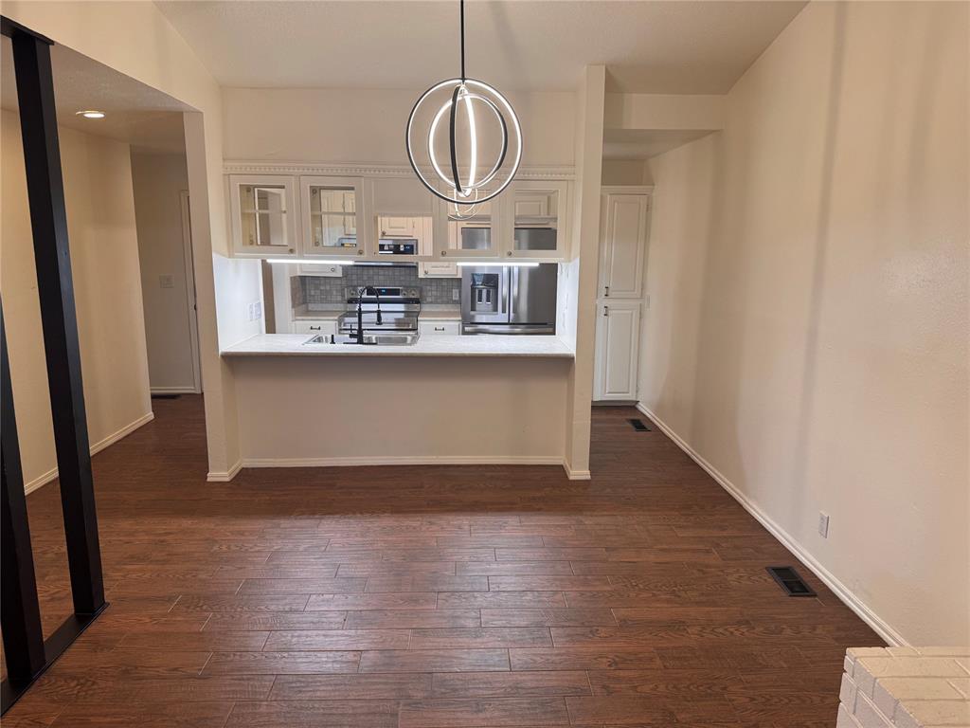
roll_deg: -0.1
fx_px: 673
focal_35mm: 24
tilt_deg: -10.4
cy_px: 364
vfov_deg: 56.8
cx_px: 485
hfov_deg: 71.6
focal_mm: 6.76
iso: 125
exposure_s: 1/60
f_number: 1.78
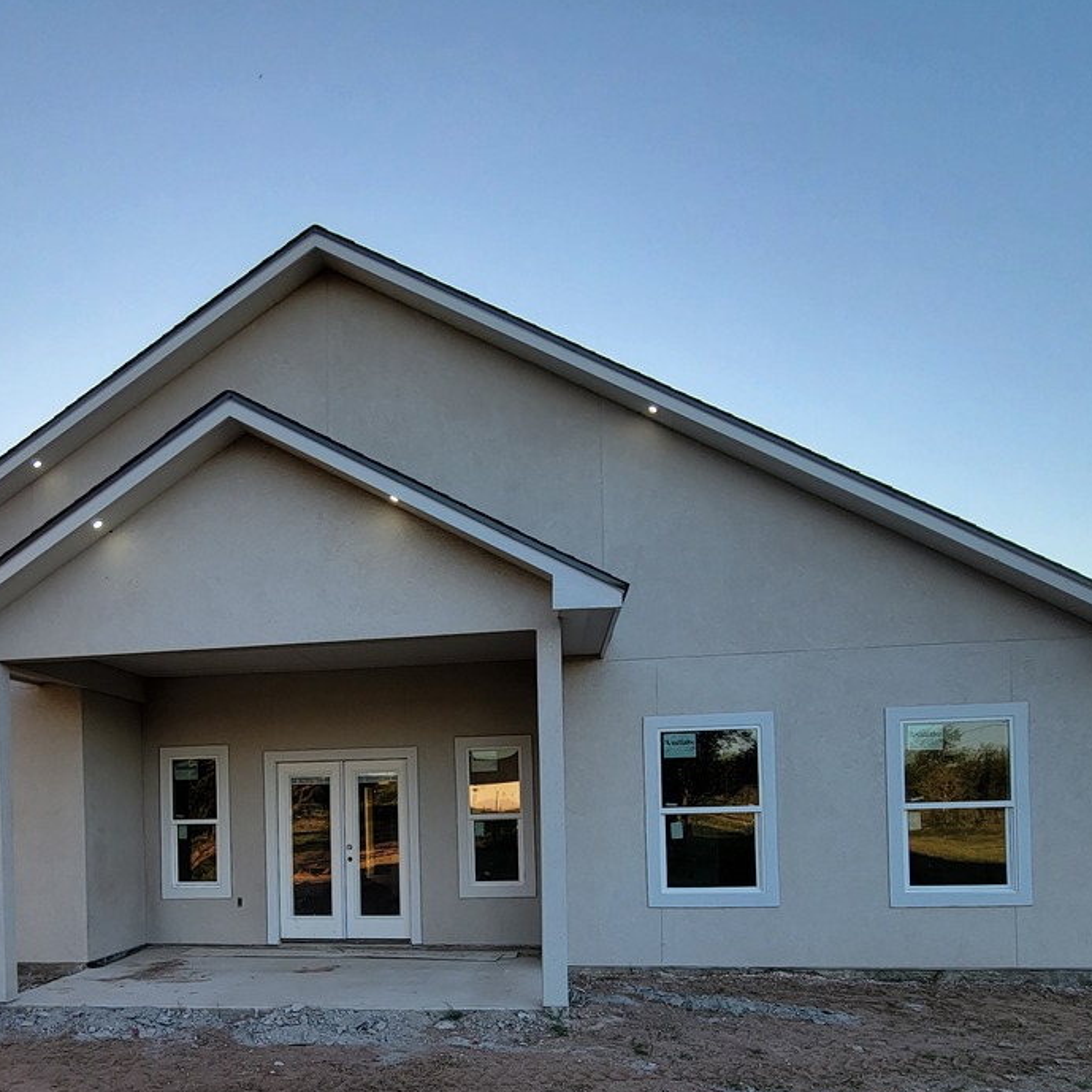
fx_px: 857
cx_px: 391
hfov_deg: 63.8
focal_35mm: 24
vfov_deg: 61.9
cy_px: 799
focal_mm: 2.2
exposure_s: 1/456
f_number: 2.2
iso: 50
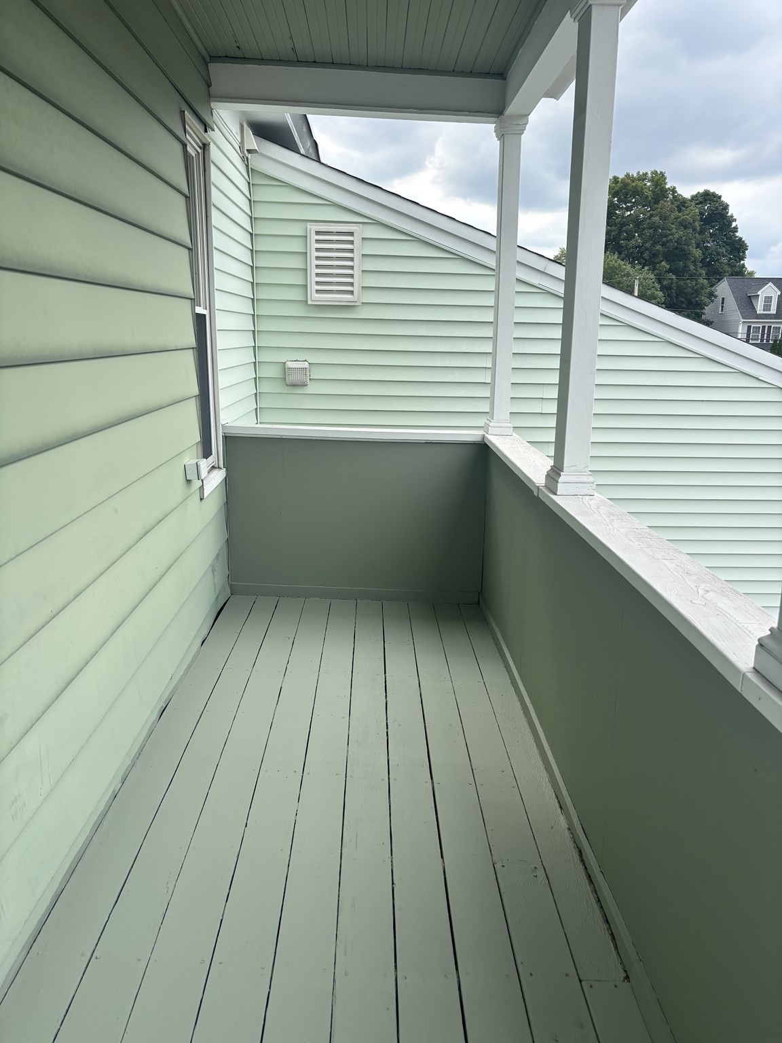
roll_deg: -2.0
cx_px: 391
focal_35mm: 26
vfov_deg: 67.3
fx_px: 783
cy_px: 522
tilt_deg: -13.5
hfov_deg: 53.1
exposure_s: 1/1590
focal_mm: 5.96
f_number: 1.6
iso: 50
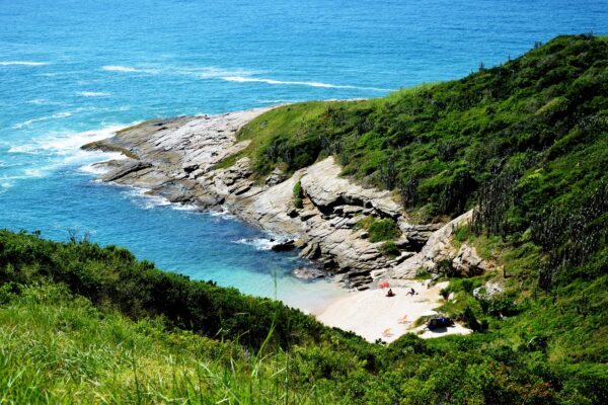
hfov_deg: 27.0
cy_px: 202
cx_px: 304
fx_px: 1267
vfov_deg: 18.2
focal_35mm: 75
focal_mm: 50
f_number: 7.1
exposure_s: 1/200
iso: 100
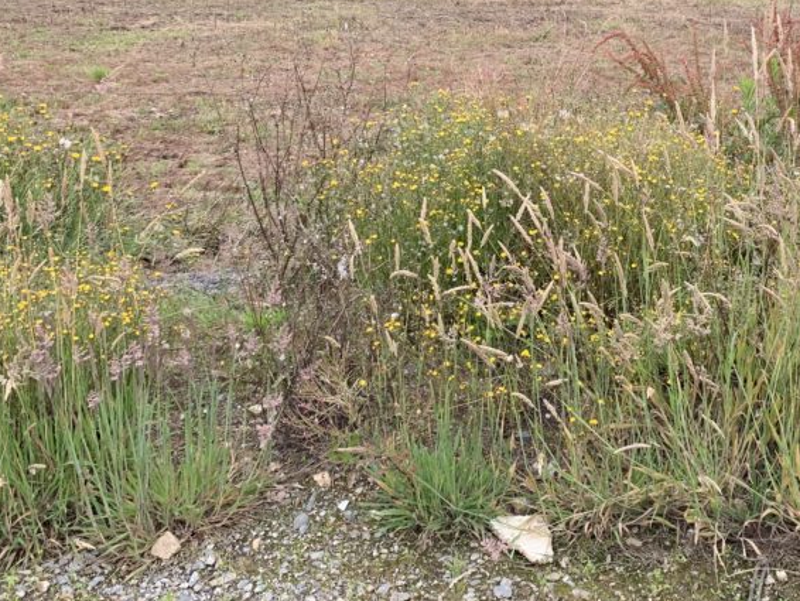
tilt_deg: -13.0
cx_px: 596
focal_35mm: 47
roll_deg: -0.5
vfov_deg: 30.1
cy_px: 109
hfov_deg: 39.4
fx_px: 1087
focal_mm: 4.25
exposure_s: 1/264
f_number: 1.8
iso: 25
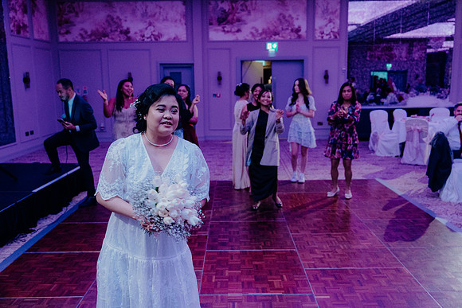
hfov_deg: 55.8
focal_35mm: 34
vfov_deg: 38.9
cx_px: 231
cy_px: 154
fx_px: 436
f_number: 3.5
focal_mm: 34
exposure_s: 1/160
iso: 3200
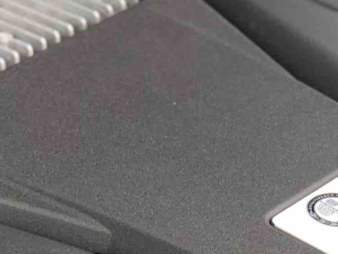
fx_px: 2715
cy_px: 381
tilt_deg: -30.0
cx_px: 223
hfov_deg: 7.1
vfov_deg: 5.3
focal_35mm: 278
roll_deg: +1.8
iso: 32
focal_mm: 6
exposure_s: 1/120
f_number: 2.4
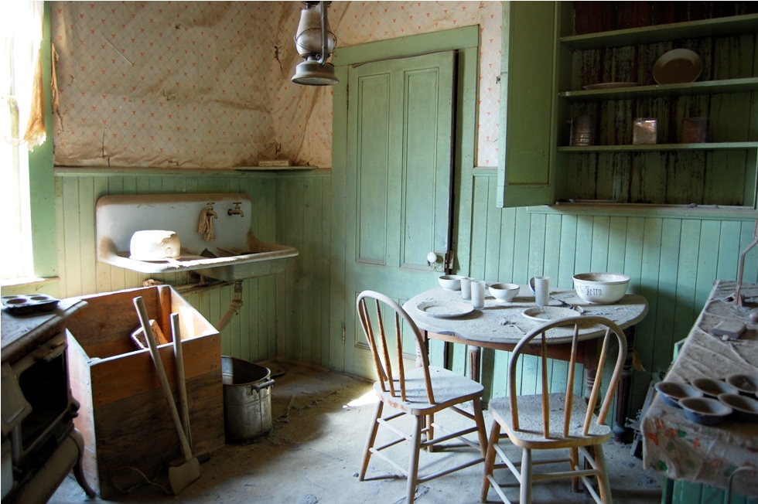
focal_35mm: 27
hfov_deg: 67.4
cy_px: 252
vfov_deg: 47.9
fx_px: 568
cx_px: 379
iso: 400
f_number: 3.5
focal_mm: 18
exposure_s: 1/50
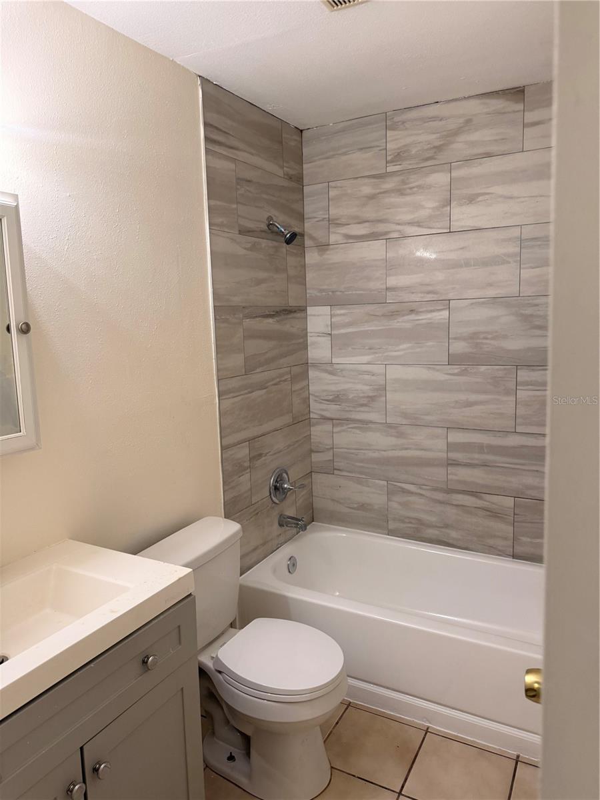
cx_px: 300
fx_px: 555
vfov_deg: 71.6
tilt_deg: -5.7
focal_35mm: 24
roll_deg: +1.3
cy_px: 400
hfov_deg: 56.8
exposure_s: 1/120
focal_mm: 6.76
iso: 200
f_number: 1.78
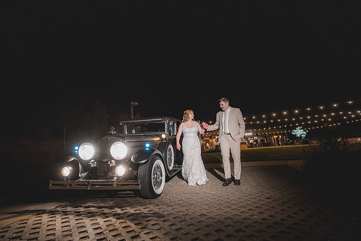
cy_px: 120
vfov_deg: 67.4
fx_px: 181
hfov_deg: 90.0
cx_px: 180
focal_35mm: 18
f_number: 2.8
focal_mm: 18
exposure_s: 1/100
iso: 3200
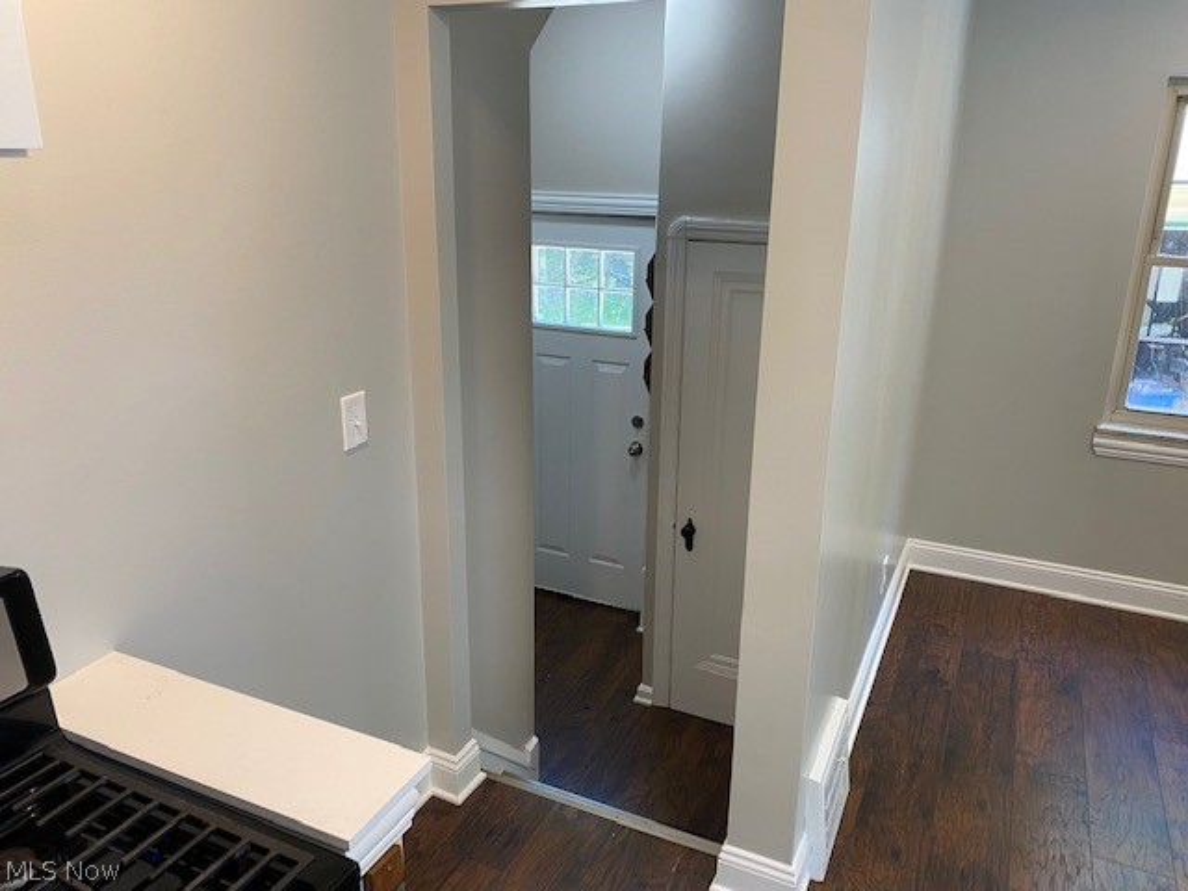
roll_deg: -0.9
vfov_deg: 53.1
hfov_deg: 67.3
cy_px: 446
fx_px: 892
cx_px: 594
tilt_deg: -17.0
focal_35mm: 26
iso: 80
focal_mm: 4.25
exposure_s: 1/60
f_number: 1.8
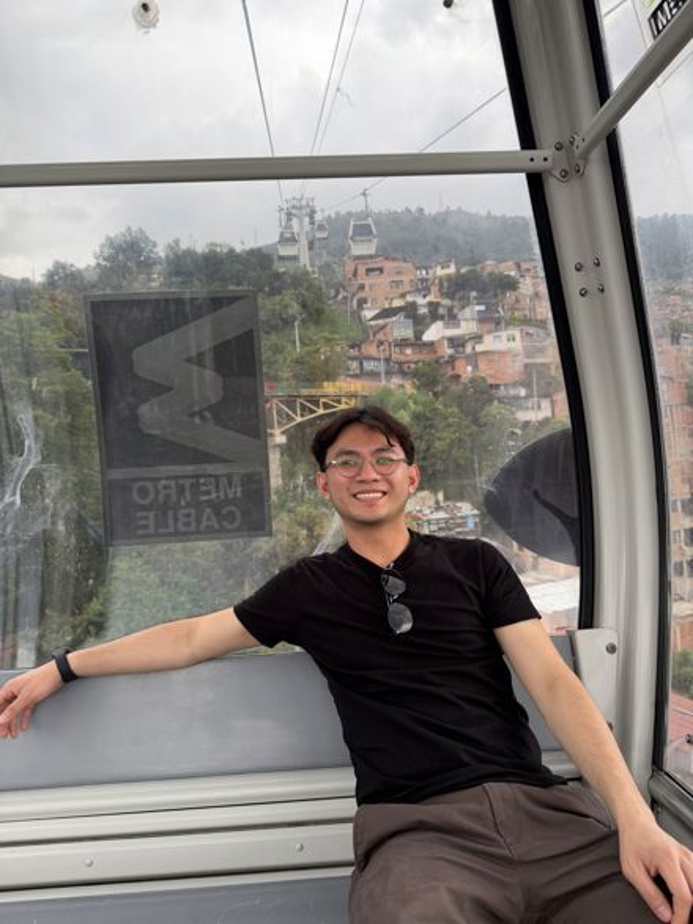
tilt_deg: +1.1
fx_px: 641
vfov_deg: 71.6
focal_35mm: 24
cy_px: 462
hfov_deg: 56.8
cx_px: 346
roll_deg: +4.4
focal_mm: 6.76
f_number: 1.78
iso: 100
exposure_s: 1/391
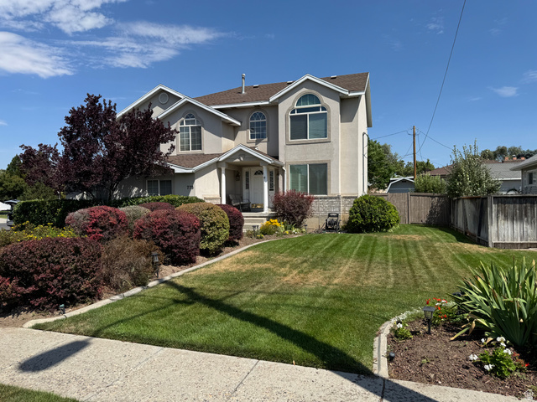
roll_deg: +0.3
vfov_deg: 56.8
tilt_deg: -1.1
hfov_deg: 71.6
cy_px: 201
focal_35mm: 24
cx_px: 268
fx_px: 372
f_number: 1.78
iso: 80
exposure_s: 1/5348
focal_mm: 6.76
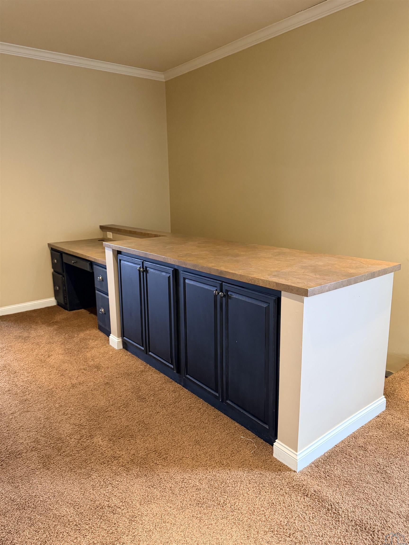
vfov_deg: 71.6
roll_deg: +1.0
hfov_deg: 56.8
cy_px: 272
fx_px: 378
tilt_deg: -11.7
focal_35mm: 24
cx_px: 204
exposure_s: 1/60
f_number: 1.78
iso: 500
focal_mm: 6.76
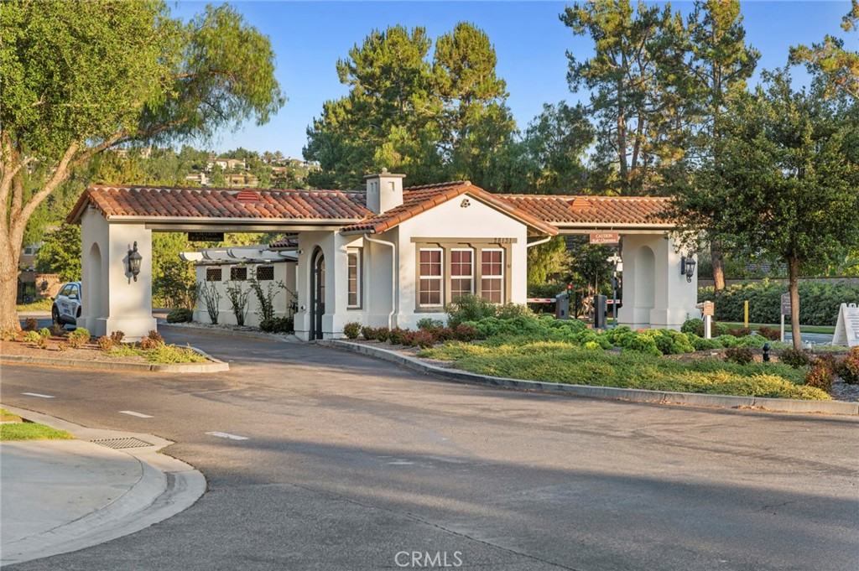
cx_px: 430
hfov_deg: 30.1
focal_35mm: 67
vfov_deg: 20.3
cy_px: 286
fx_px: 1597
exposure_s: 1/500
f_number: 5.6
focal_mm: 67
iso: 400
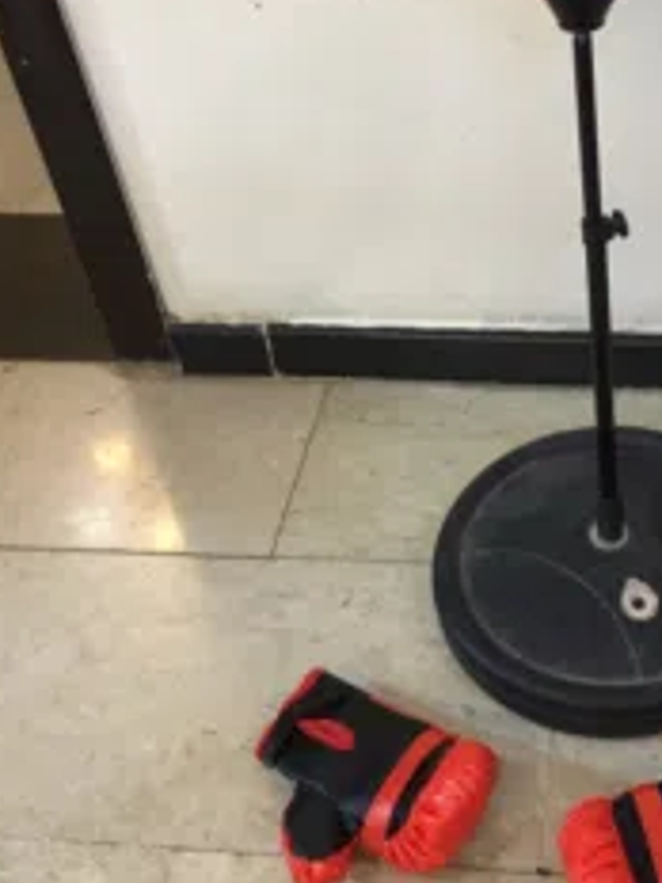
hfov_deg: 28.5
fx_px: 1275
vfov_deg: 37.8
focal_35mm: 50
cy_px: 308
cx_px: 529
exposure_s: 1/20
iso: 200
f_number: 2.2
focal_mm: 4.15
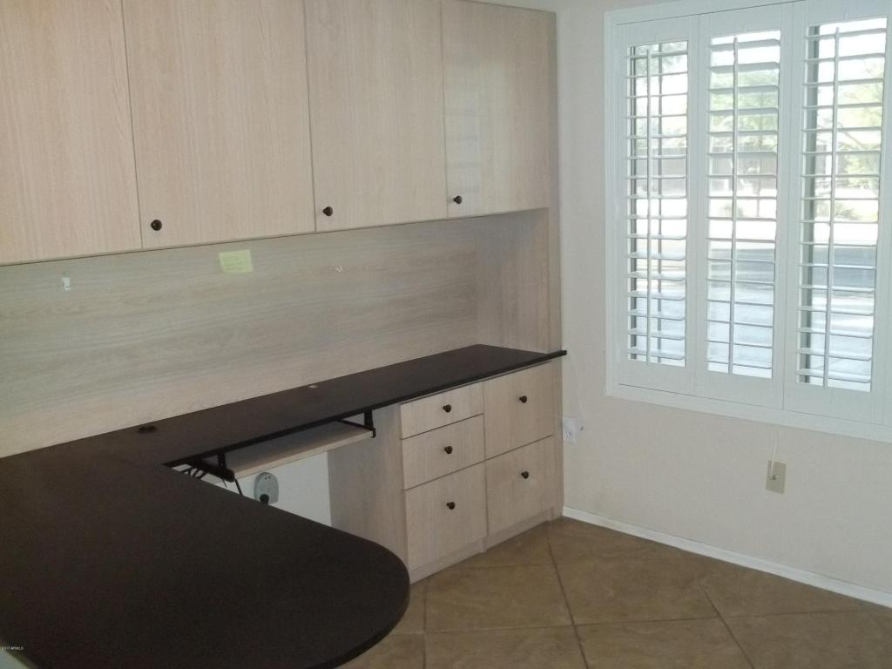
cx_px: 446
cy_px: 334
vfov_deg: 39.7
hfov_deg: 51.4
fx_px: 928
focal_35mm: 36
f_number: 3.1
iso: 320
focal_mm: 6.5
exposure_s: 1/30
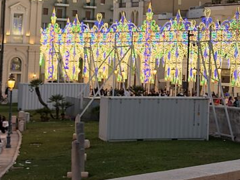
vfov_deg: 14.7
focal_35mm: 100
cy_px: 17
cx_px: 275
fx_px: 694
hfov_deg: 18.7
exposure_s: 1/50
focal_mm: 6.76
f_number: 1.78
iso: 50
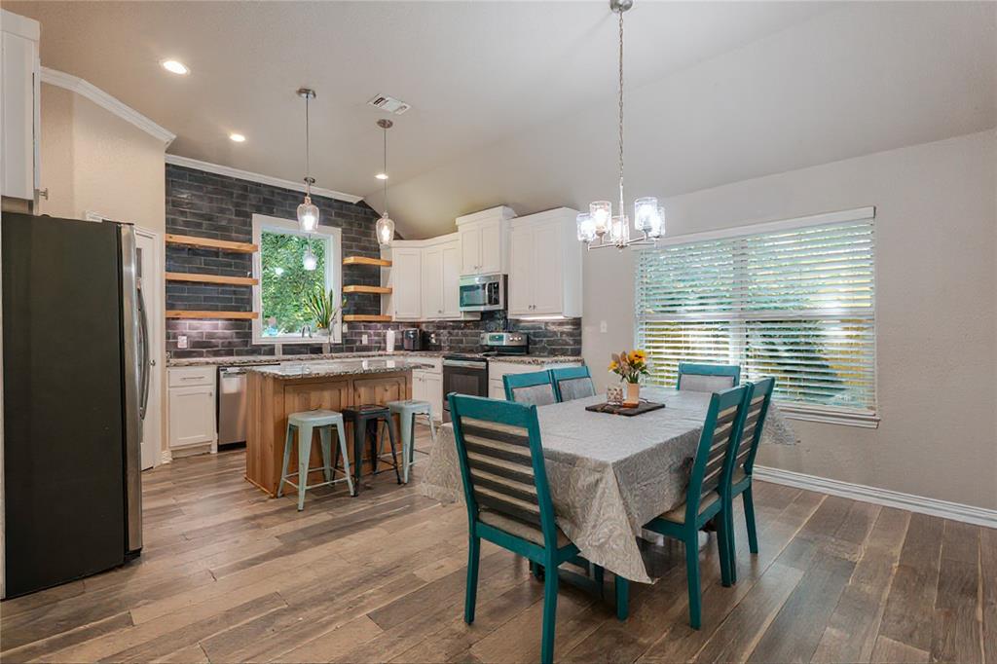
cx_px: 498
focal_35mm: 16
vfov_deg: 73.7
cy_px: 332
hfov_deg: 96.8
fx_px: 443
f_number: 9
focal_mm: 16
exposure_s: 1/10
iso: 250
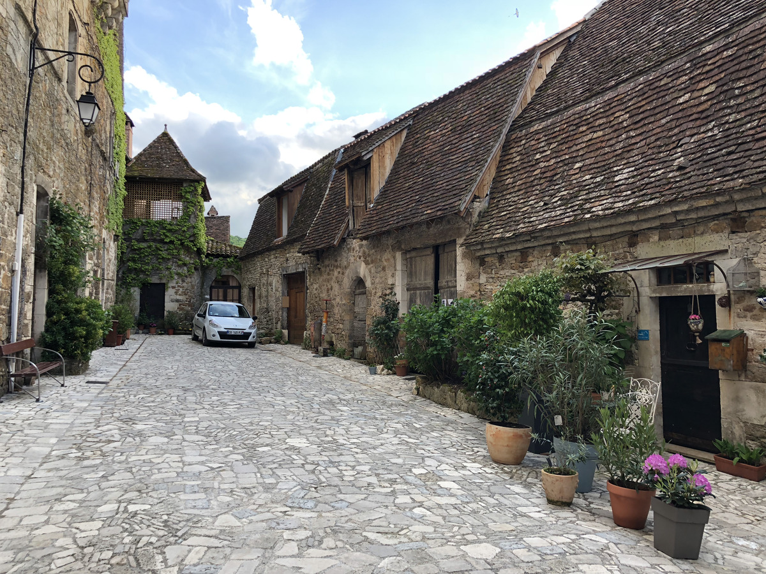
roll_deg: +0.9
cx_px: 383
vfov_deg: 49.7
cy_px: 287
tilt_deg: +4.4
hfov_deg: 63.4
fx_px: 620
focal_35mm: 28
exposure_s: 1/120
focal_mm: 4
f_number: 1.8
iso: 25
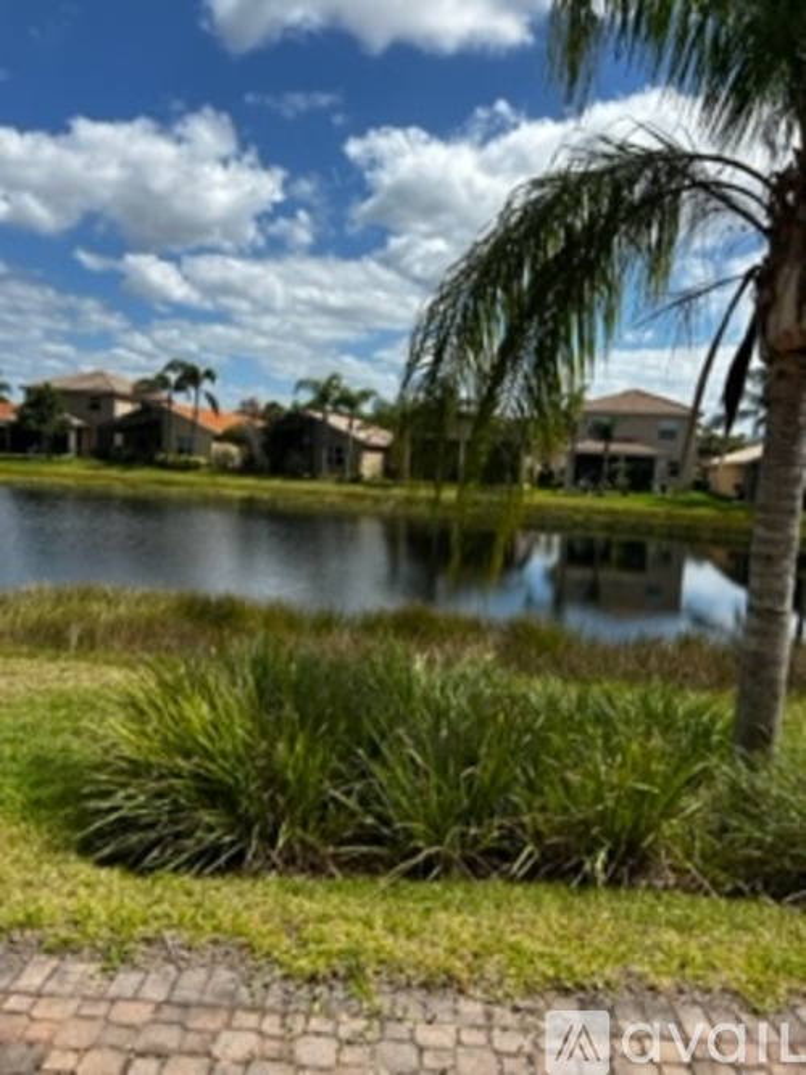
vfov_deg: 67.3
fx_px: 807
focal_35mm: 26
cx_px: 403
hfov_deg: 53.0
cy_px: 538
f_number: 1.5
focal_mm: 5.7
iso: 50
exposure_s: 1/5076
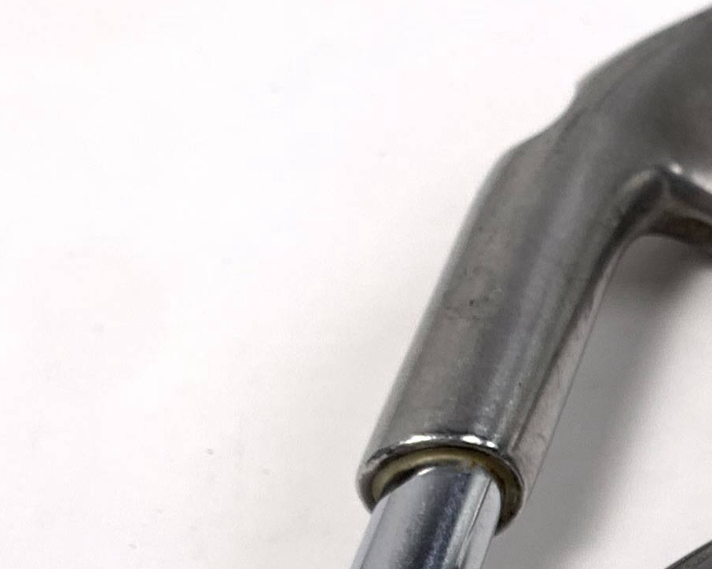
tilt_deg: -57.6
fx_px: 2380
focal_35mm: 113
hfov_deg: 15.7
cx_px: 1063
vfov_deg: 13.1
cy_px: 767
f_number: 1.8
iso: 25
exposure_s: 1/213
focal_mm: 4.25
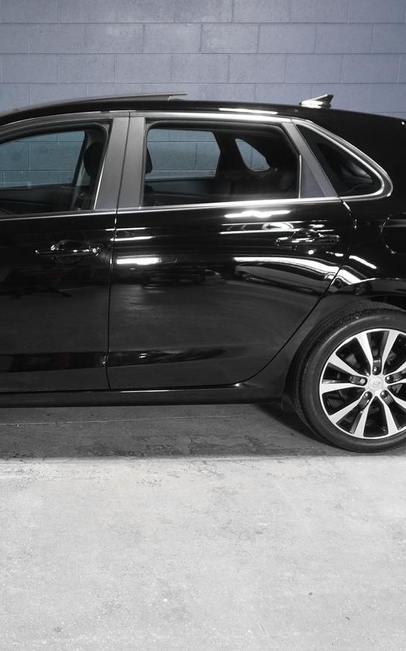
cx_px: 46
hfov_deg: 28.3
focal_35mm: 44
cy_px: 326
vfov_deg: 45.5
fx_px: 776
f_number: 4
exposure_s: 1/30
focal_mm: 19
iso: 1600
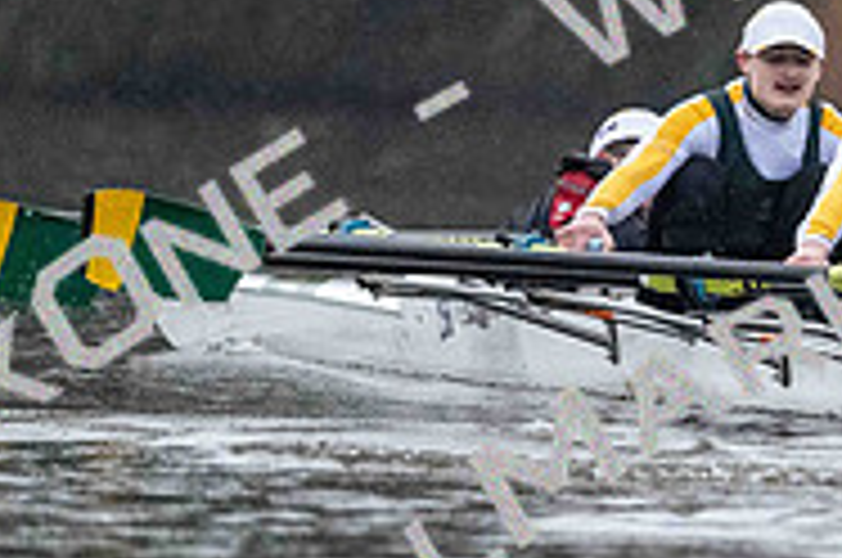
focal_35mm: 1244
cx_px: 1099
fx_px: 29046
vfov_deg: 1.1
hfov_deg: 1.7
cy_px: 79
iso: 9000
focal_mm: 400
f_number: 4.5
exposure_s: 1/1600
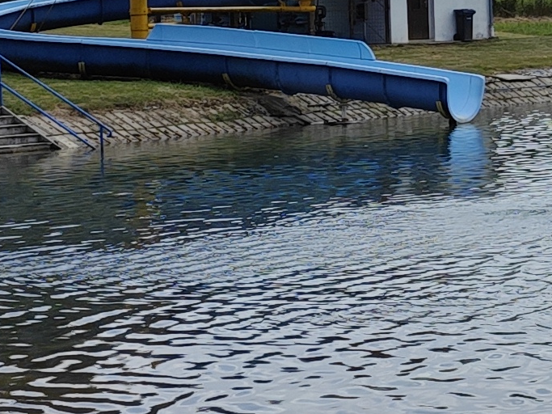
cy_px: 2
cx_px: 670
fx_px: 2200
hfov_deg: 13.9
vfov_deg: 10.7
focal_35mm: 138
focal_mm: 5.43
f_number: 1.8
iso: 50
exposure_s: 1/3501
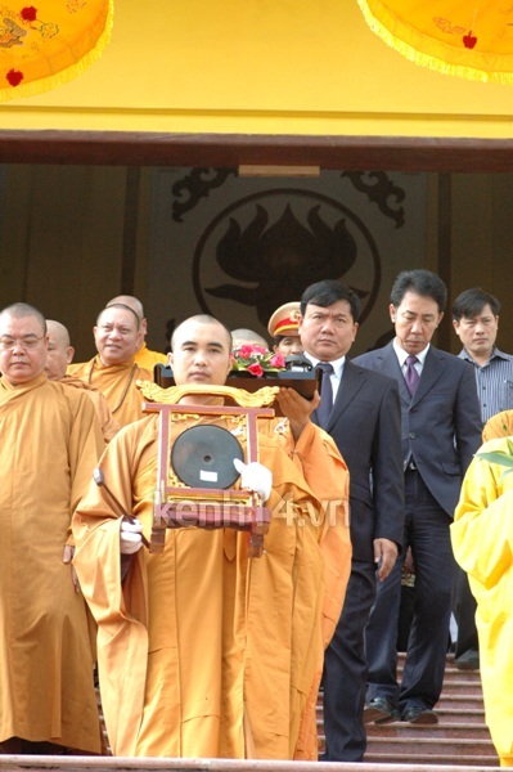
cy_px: 386
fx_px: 2890
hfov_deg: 10.1
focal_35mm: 135
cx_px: 256
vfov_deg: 15.2
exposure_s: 1/640
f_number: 11
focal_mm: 90
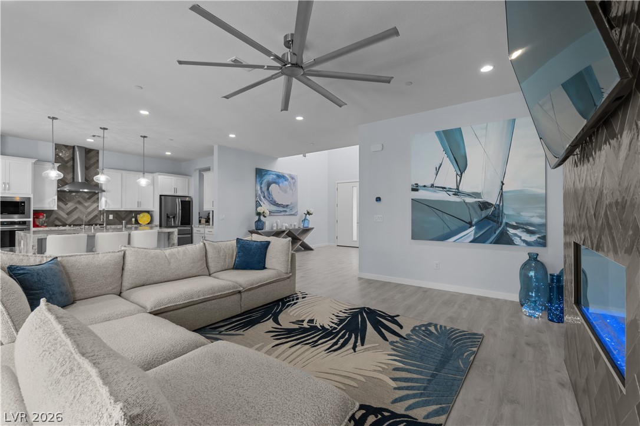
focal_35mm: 15
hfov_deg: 100.4
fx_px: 267
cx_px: 320
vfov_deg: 77.3
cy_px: 213
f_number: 8
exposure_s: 1/5
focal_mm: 10
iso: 400
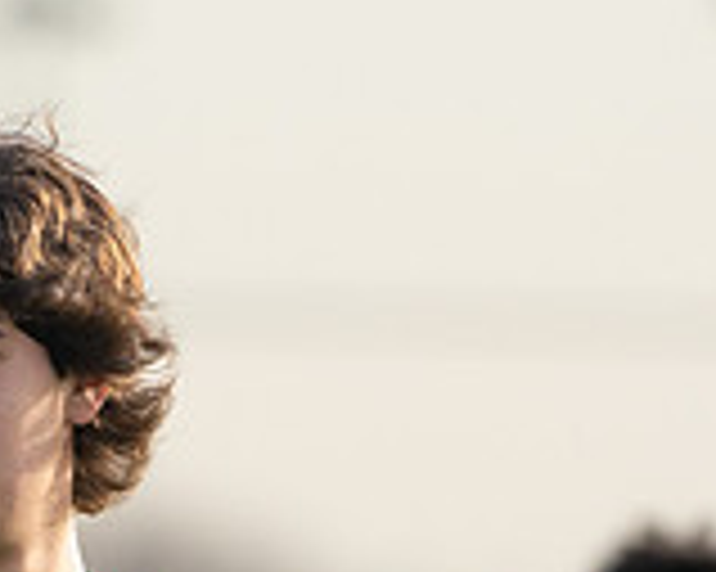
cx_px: 20
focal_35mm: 1665
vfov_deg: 0.9
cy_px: 860
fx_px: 35261
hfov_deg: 1.2
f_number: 5.6
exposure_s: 1/1250
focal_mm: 376
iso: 500
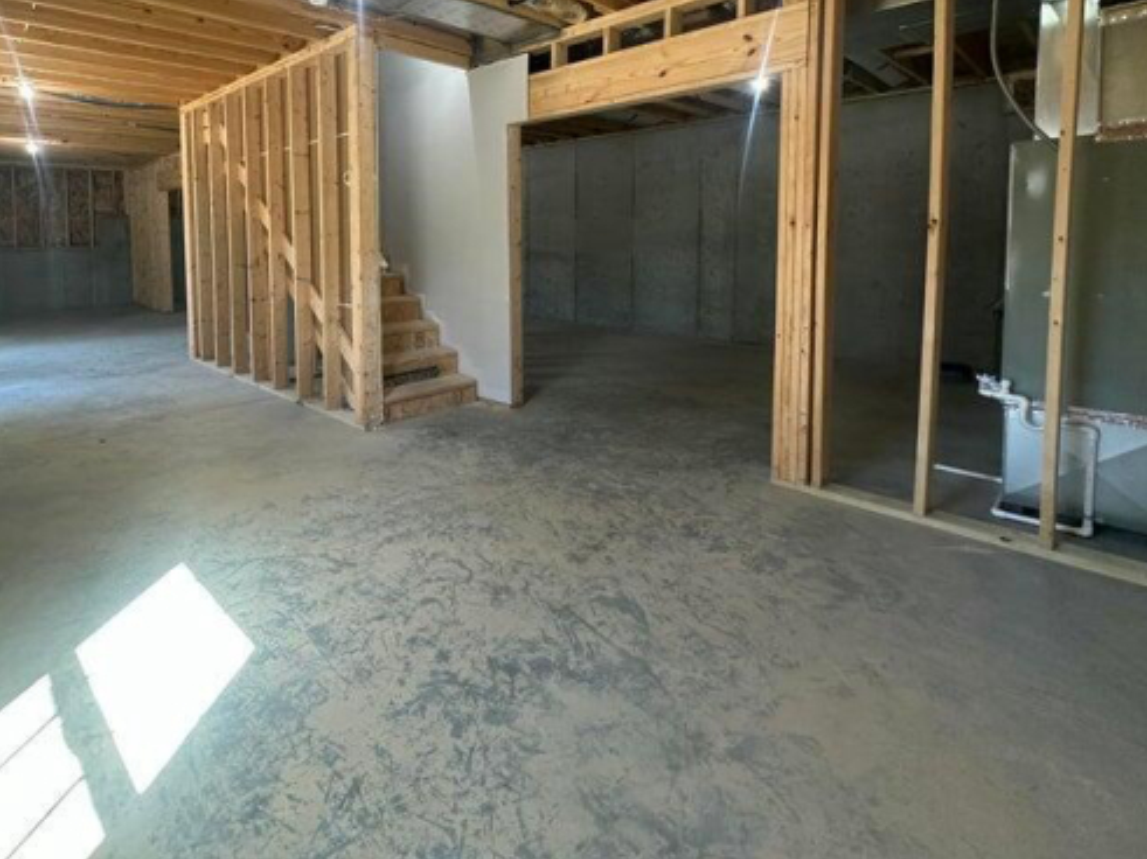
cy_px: 278
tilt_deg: -2.9
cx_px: 423
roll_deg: +0.3
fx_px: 629
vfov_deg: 66.6
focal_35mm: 19
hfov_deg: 82.9
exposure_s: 1/60
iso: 200
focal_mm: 2.22
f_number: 2.2
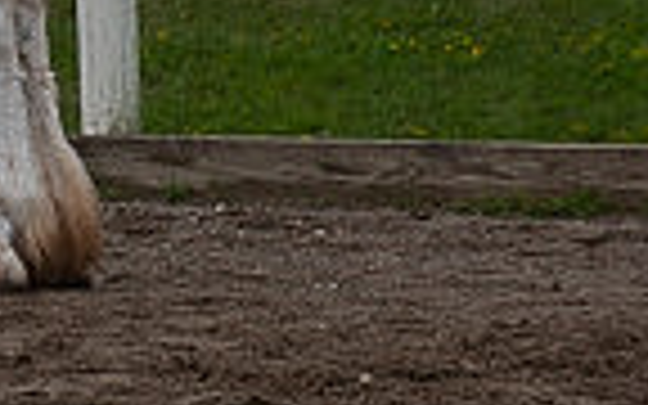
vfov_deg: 2.1
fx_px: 11020
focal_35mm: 624
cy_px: -308
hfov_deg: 3.4
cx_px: -472
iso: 500
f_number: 5.6
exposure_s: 1/1250
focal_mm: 175
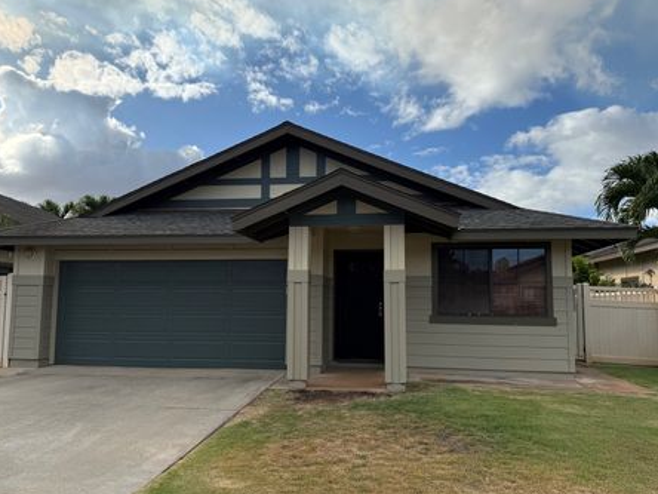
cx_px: 319
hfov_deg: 65.3
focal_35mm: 27
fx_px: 513
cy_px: 254
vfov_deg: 51.3
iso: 100
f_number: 1.78
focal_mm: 6.76
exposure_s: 1/6711
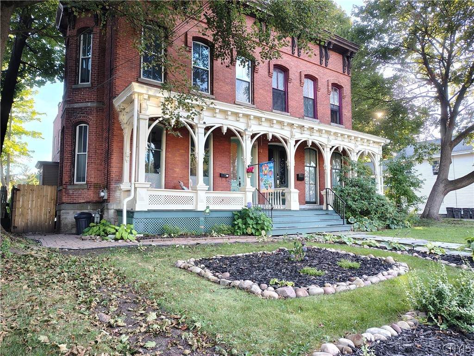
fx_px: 329
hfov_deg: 71.6
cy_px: 178
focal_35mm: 24
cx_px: 237
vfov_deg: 56.8
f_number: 1.8
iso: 325
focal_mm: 5.56
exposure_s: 1/120
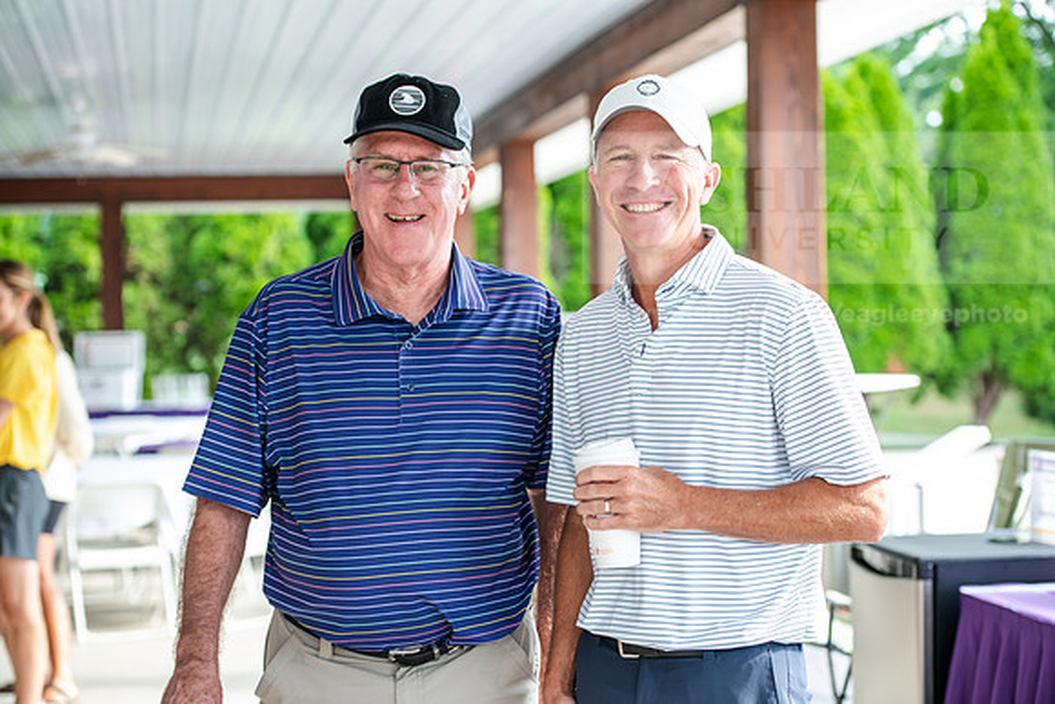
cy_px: 352
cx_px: 528
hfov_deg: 28.8
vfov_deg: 19.5
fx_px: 2052
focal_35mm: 70
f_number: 3.5
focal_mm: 70
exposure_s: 1/250
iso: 400
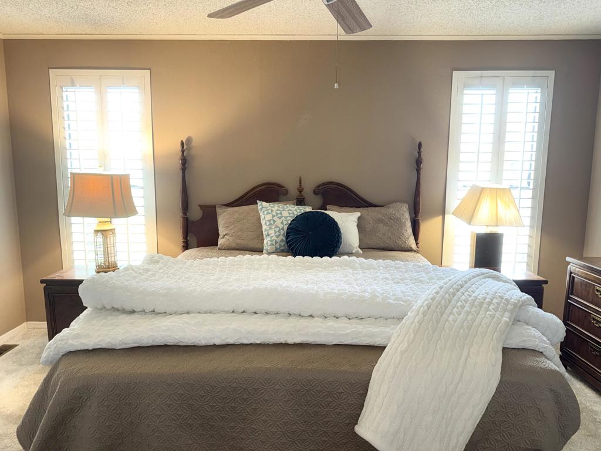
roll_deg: -0.9
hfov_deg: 71.6
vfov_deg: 56.8
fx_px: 417
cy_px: 226
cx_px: 300
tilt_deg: -7.8
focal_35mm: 24
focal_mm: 6.76
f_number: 1.78
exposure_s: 1/24
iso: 80
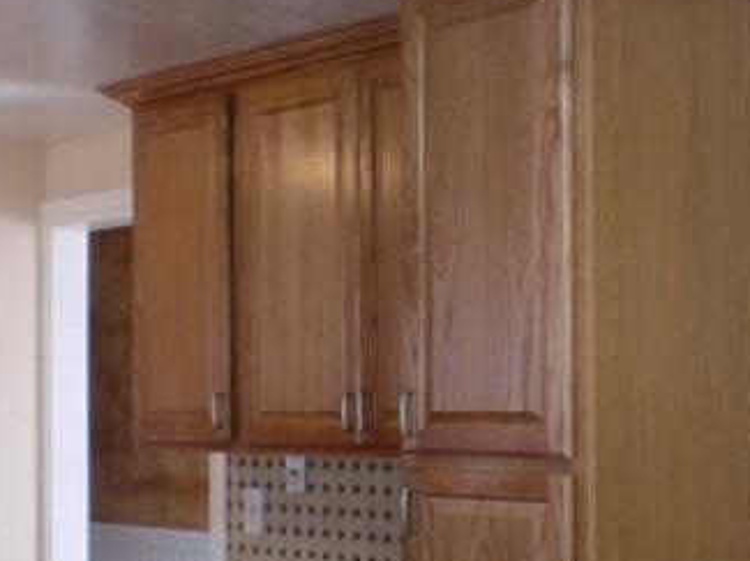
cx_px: 545
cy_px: 374
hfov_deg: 27.9
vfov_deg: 21.2
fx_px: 1493
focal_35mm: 69
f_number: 3.1
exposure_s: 1/60
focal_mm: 6.3
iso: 320
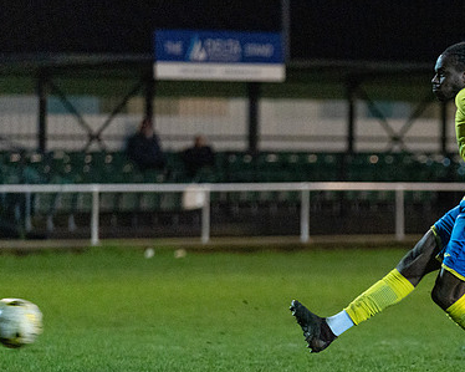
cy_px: 307
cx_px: 437
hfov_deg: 5.8
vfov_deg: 4.7
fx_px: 4568
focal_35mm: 332
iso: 5000
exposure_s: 1/500
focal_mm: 150
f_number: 2.8
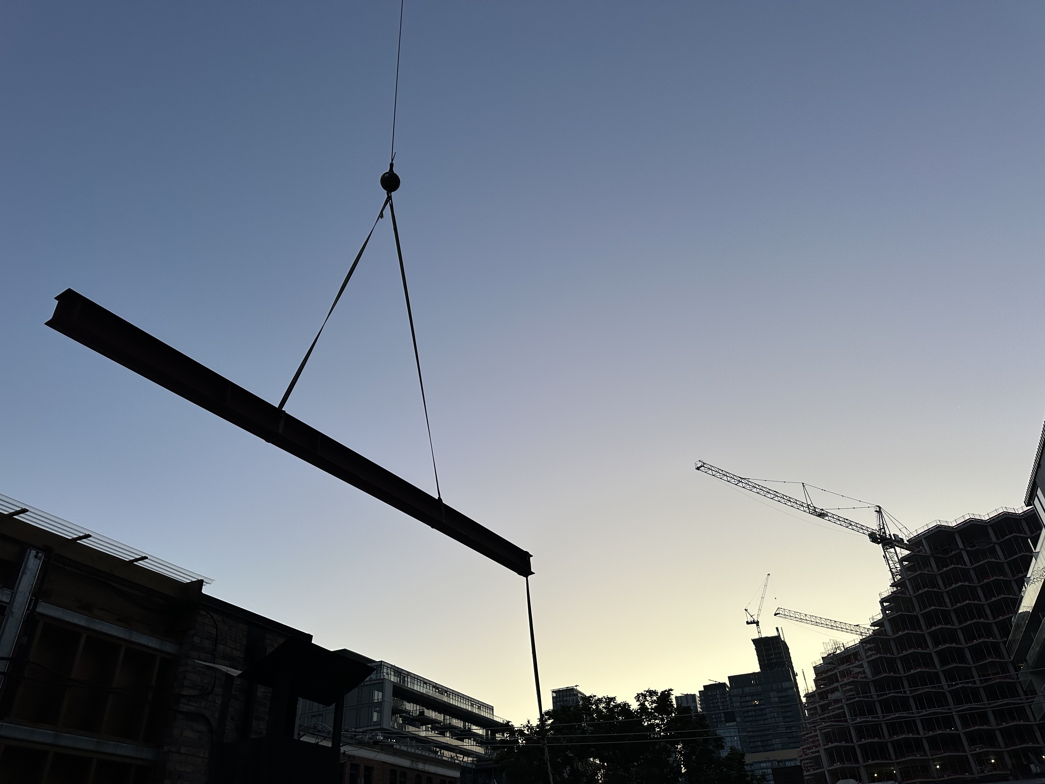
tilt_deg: +34.6
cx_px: 522
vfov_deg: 56.8
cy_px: 392
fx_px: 725
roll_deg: +2.9
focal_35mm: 24
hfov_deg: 71.6
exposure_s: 1/120
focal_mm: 6.86
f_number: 1.78
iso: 125
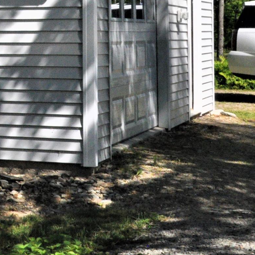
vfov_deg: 13.4
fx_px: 1067
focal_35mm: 128
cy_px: -10
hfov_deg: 12.5
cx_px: -199
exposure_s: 1/320
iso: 2000
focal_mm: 26
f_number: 18
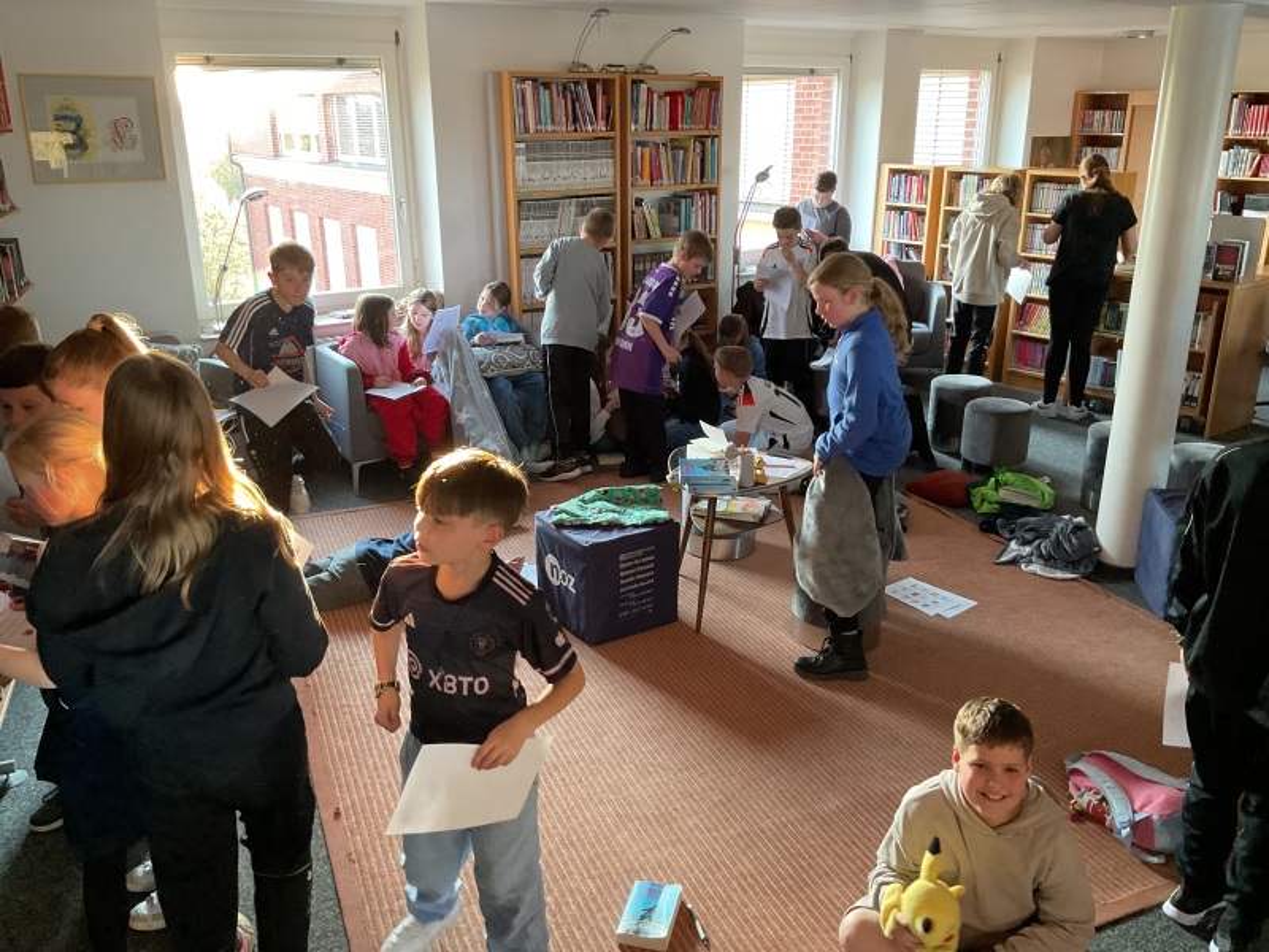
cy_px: 476
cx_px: 634
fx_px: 1063
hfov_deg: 61.7
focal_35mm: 29
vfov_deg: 48.2
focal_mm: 3
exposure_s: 1/50
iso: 160
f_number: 1.8
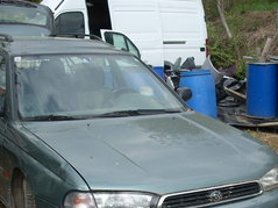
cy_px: 164
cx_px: 141
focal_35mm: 62
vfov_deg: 23.3
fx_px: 498
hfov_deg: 31.2
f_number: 5.6
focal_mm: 6.2
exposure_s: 1/136
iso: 64
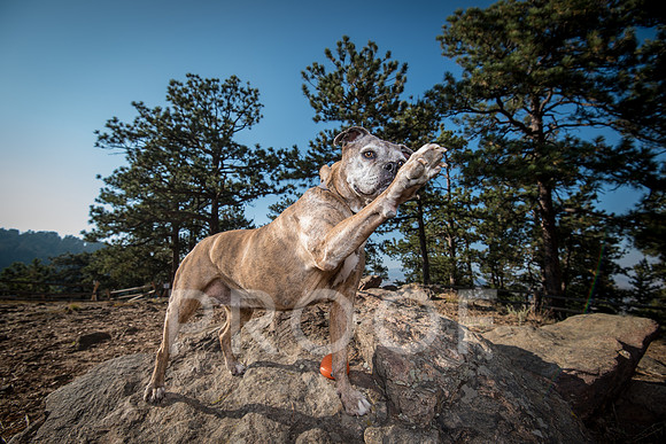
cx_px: 333
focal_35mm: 16
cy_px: 222
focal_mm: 16
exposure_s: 1/200
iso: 50
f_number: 6.3
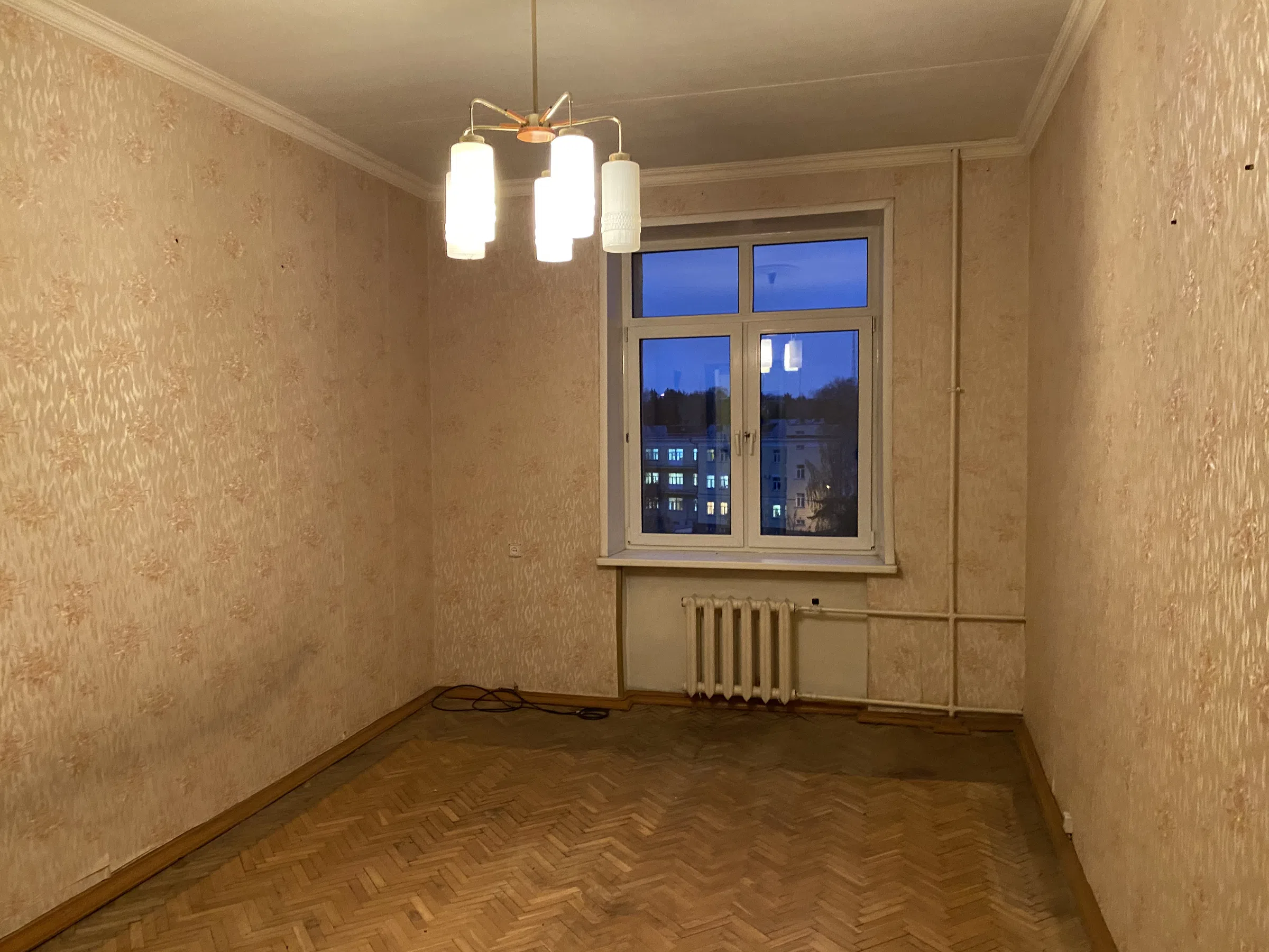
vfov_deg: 53.1
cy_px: 476
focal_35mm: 26
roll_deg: +1.0
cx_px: 634
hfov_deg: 67.3
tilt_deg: -3.4
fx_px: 953
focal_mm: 4.25
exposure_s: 1/33
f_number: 1.8
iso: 500
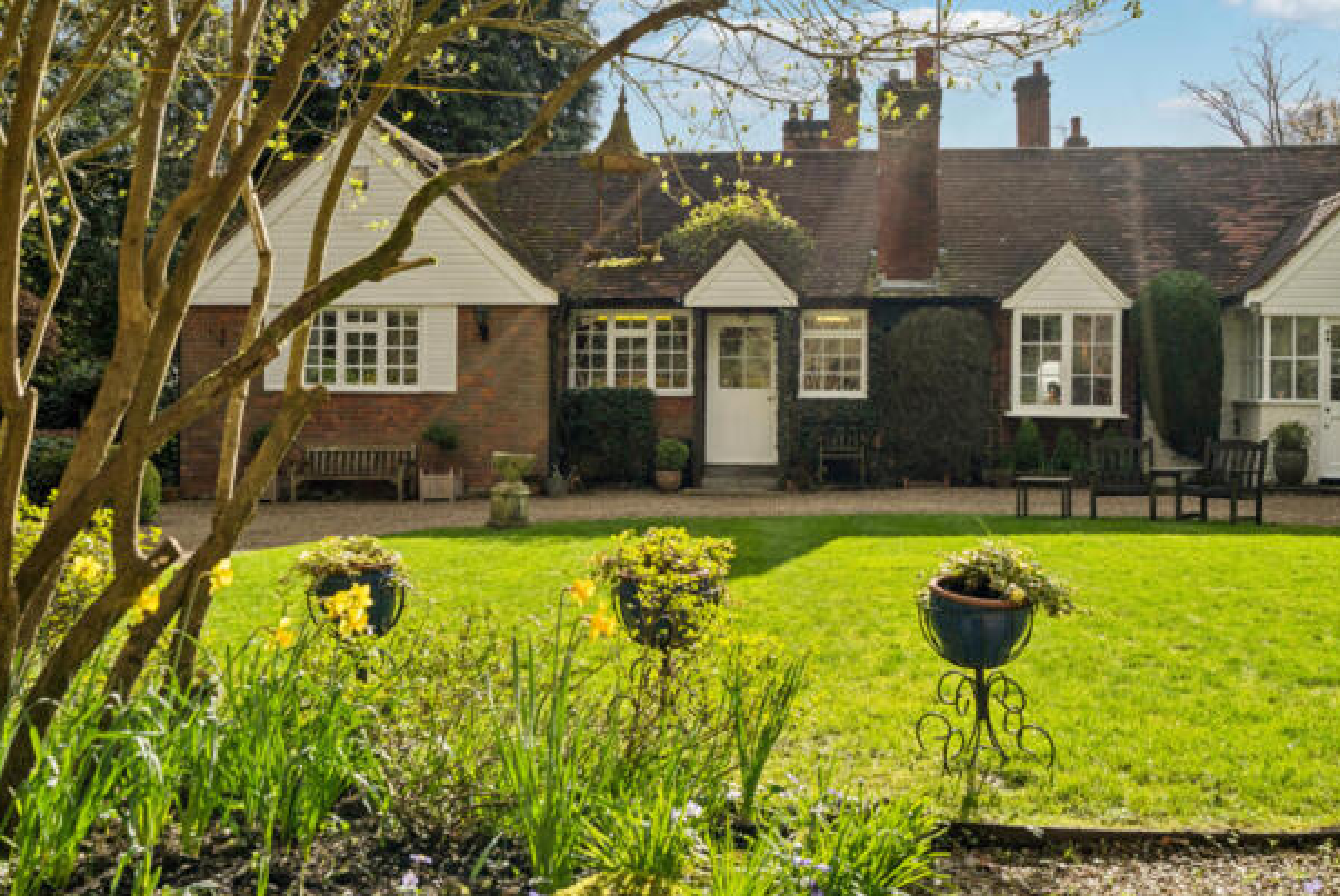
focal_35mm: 38
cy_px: 432
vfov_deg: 35.1
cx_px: 712
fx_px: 1415
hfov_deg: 50.6
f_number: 8
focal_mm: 35
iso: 640
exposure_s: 1/1000
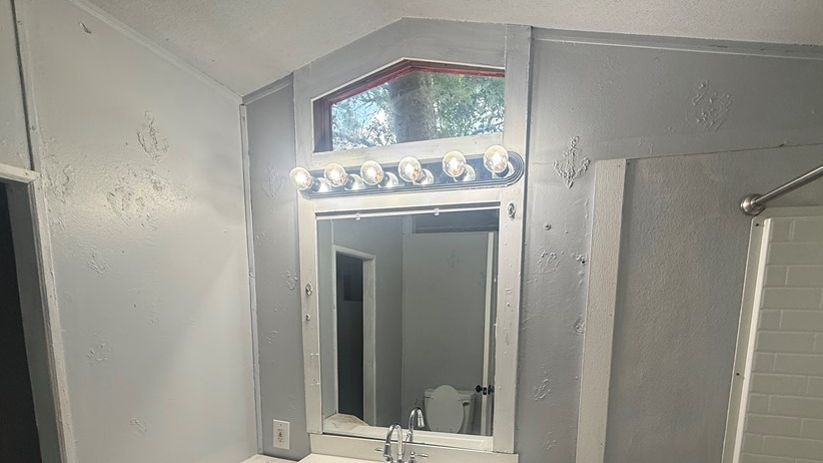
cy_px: 359
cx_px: 432
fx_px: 415
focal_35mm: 19
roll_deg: -1.7
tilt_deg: -7.4
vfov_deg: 54.9
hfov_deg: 89.5
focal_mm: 2.22
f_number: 2.2
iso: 125
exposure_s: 1/120
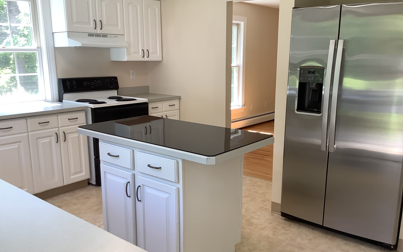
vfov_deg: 38.3
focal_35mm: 33
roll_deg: +0.7
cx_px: 201
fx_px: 362
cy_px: 138
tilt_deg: -13.9
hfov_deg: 58.1
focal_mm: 3.3
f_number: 2.4
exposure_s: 1/60
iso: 50
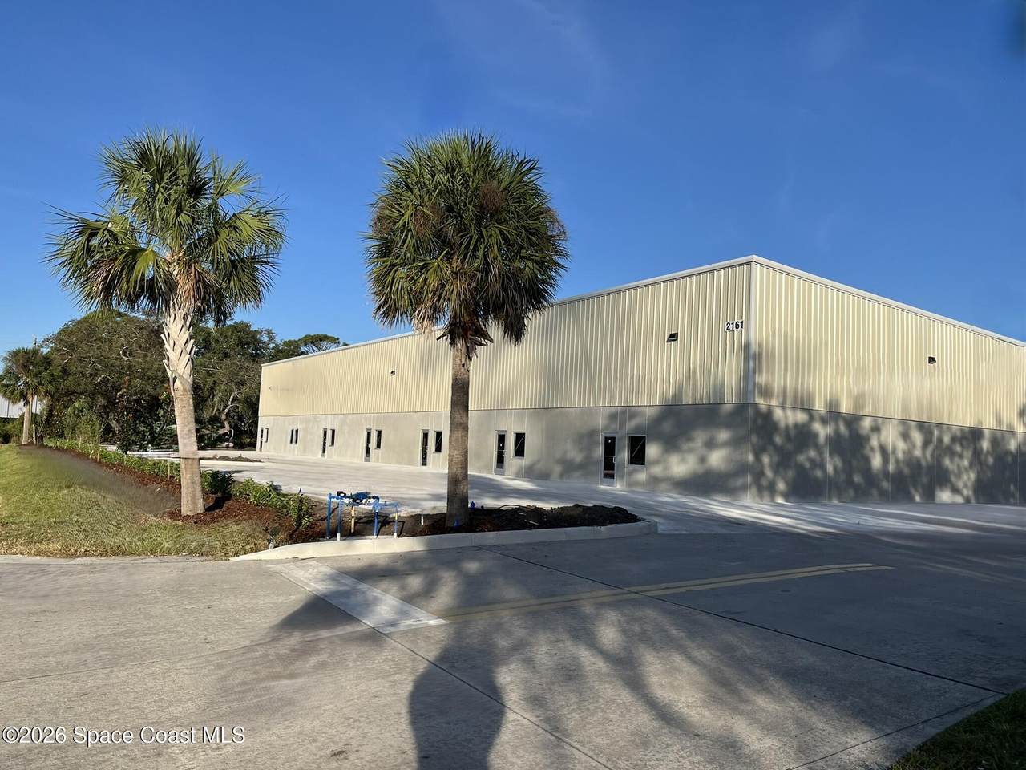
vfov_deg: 53.1
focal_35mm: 26
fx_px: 771
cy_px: 385
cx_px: 513
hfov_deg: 67.3
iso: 50
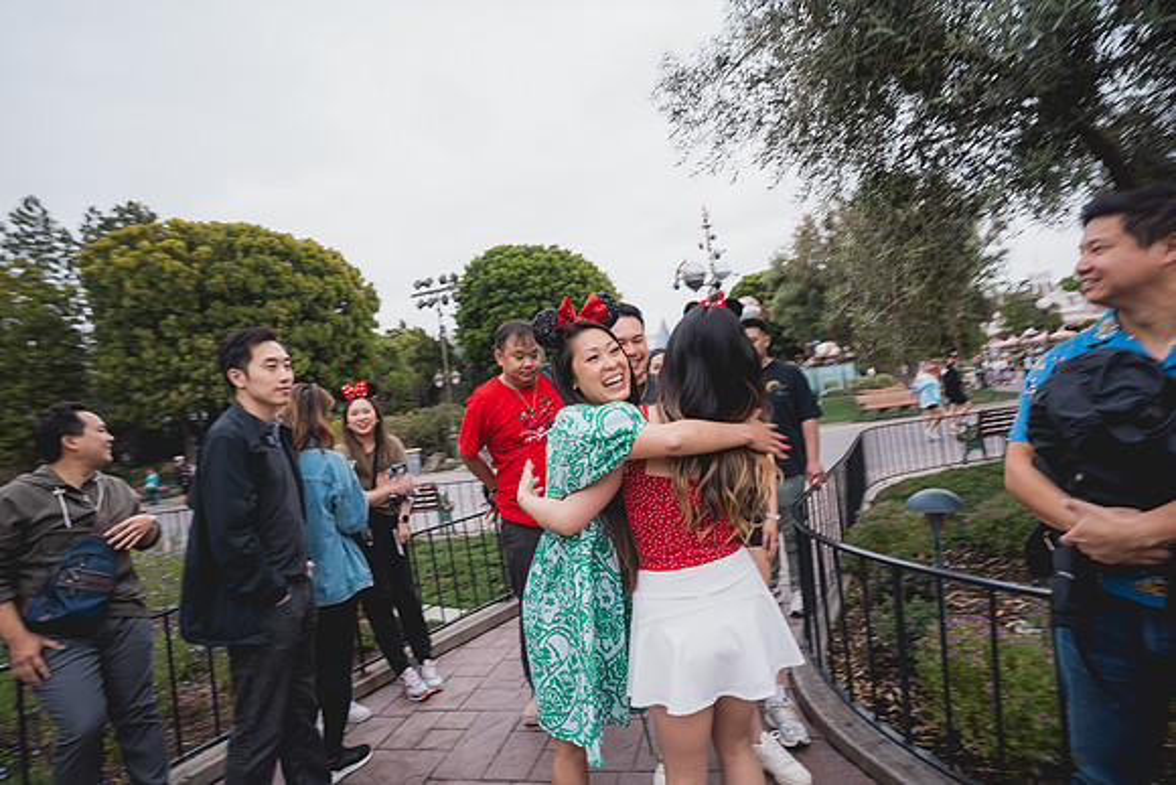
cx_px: 588
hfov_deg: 90.0
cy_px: 392
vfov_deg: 67.4
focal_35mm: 18
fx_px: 588
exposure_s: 1/60
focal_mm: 18
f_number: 5.6
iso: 125
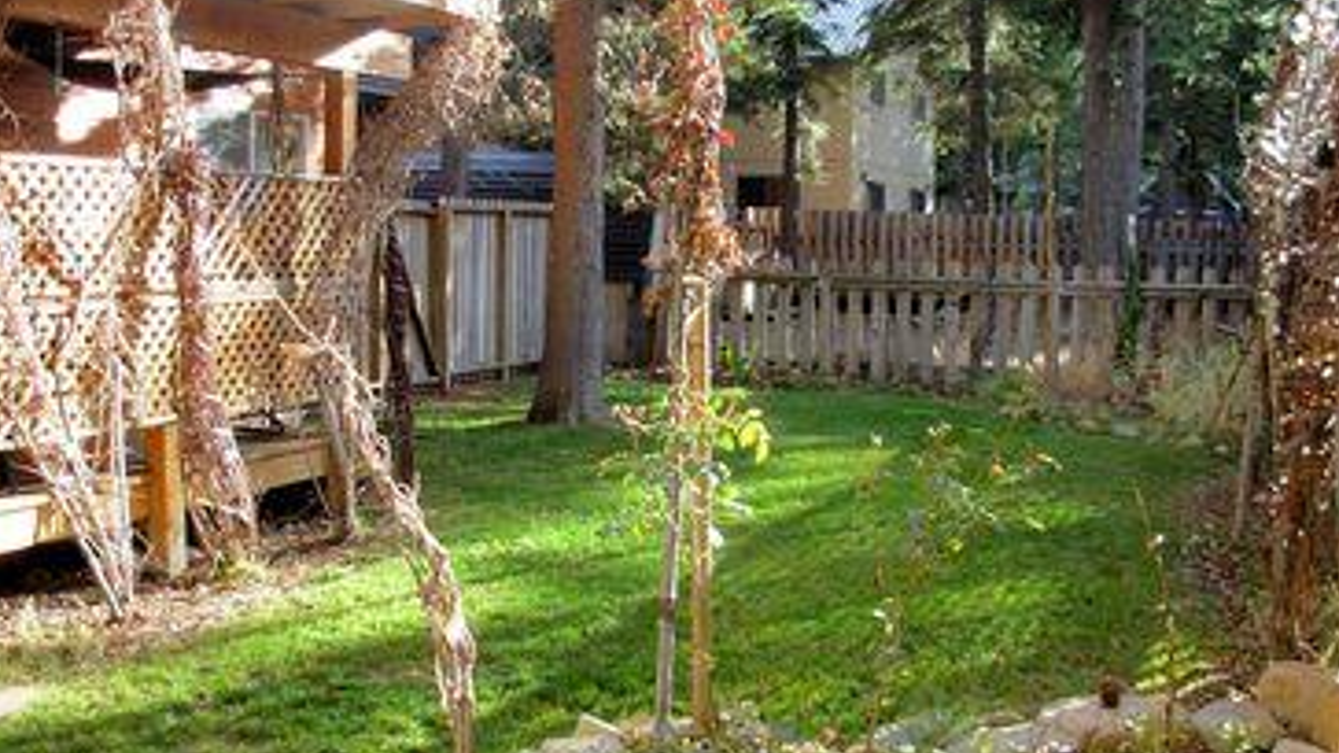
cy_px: 395
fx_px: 1491
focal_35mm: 42
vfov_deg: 28.3
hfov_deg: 48.4
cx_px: 668
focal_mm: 6.3
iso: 50
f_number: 2.9
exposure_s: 1/121
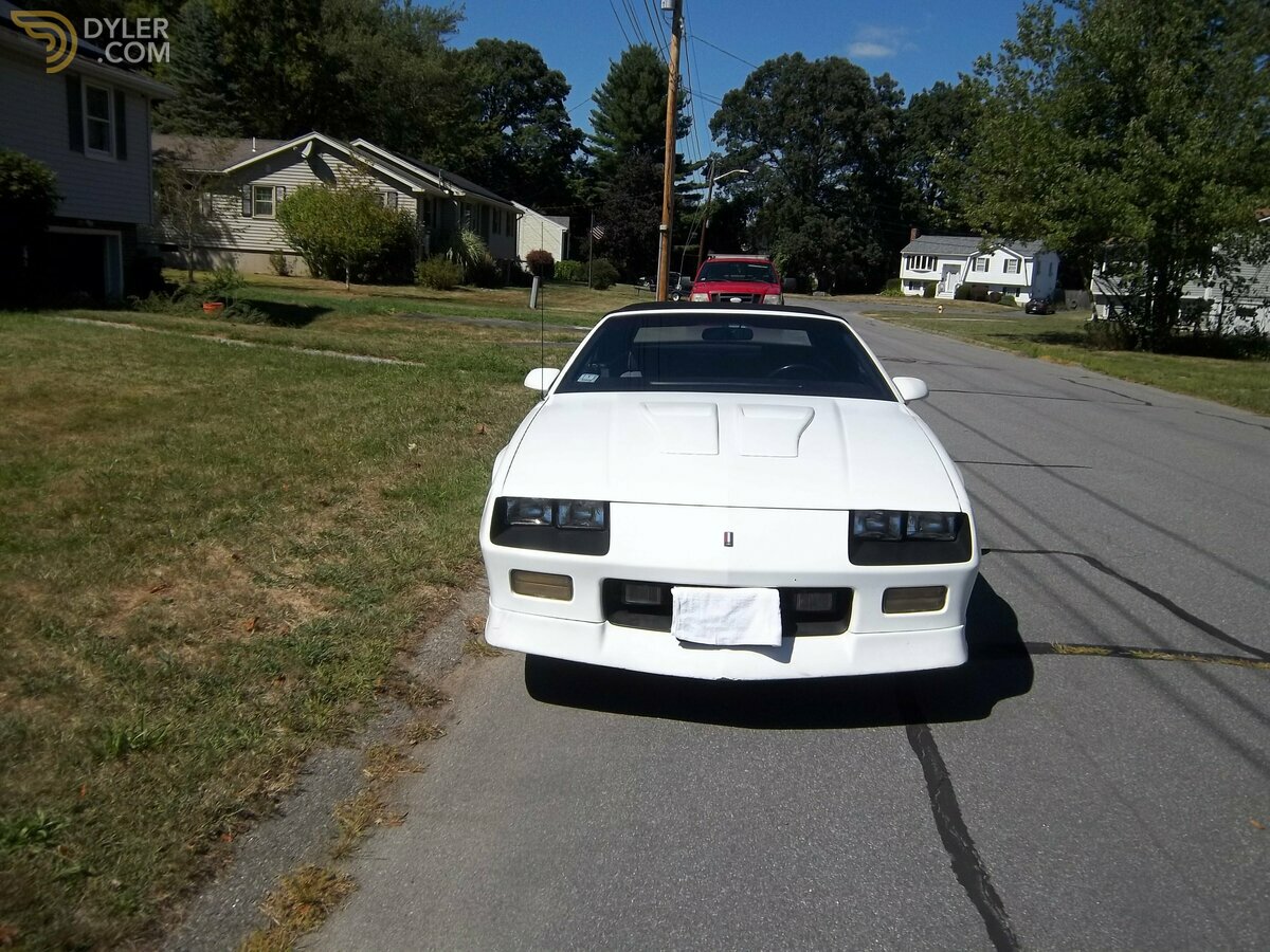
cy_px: 476
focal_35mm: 28
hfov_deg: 63.4
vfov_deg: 49.7
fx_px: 1027
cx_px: 635
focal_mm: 5.05
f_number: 7.86
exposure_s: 1/320
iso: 64
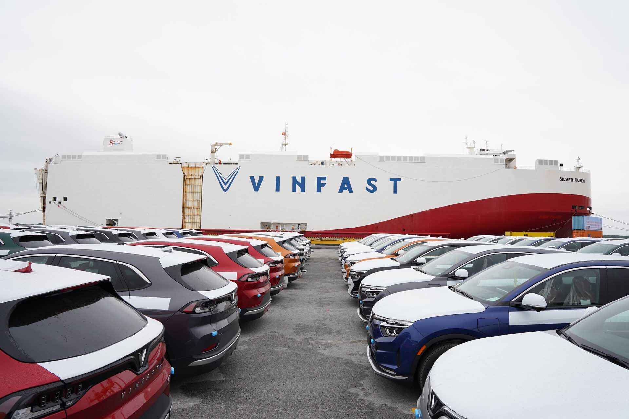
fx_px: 419
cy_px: 210
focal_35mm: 24
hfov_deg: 73.7
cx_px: 314
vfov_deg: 53.1
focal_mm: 24
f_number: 8
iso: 800
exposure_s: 1/500
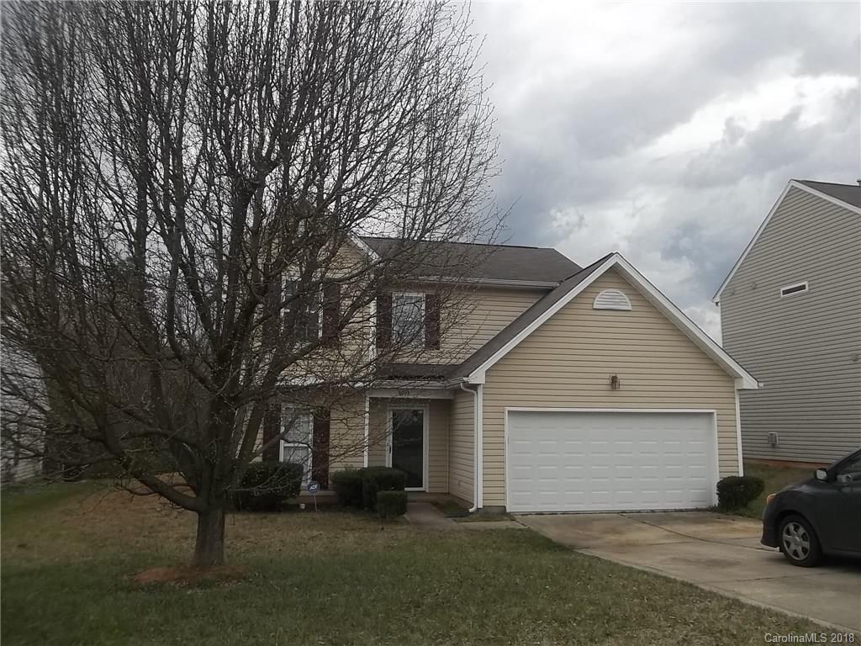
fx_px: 672
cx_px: 430
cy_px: 323
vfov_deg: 51.4
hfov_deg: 65.3
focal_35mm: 27
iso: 80
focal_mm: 4.9
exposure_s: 1/160
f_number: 8.9
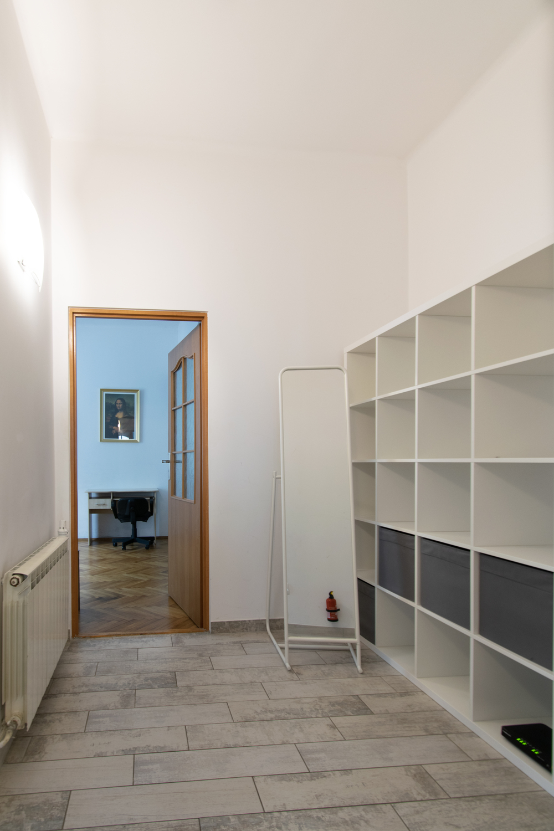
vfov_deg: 100.4
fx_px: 346
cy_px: 416
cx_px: 277
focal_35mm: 15
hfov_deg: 77.3
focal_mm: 10
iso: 100
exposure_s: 1/2.5
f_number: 6.3
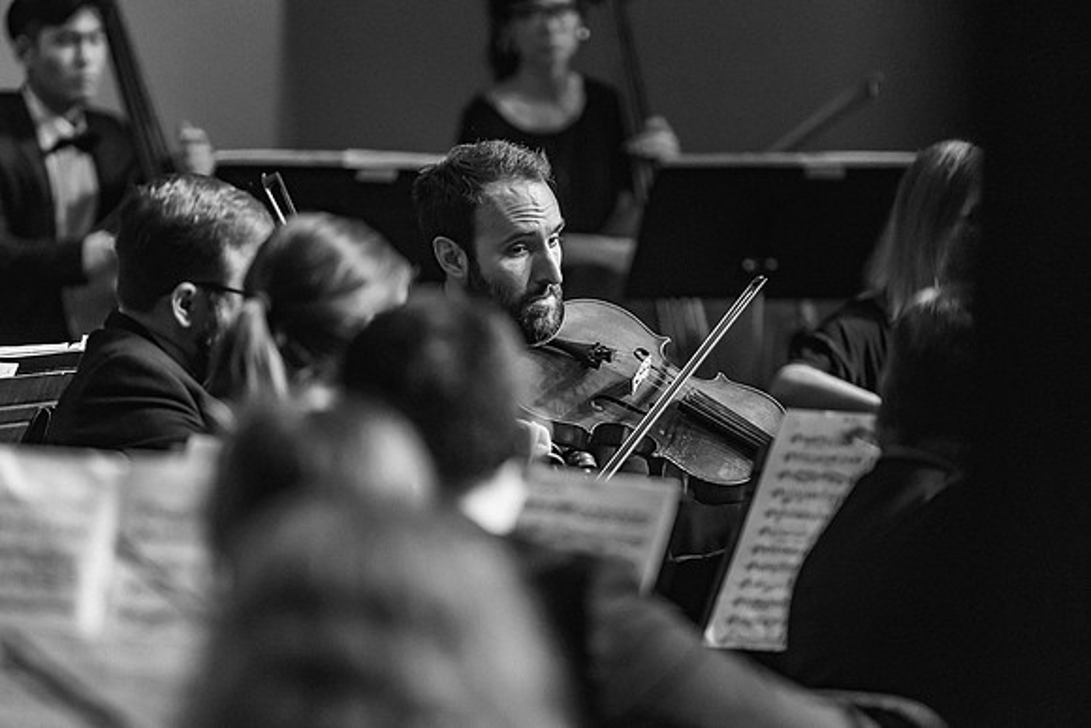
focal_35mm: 270
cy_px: 364
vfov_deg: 5.1
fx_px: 8184
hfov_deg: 7.6
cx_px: 546
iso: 5000
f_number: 4
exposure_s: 1/250
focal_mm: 270
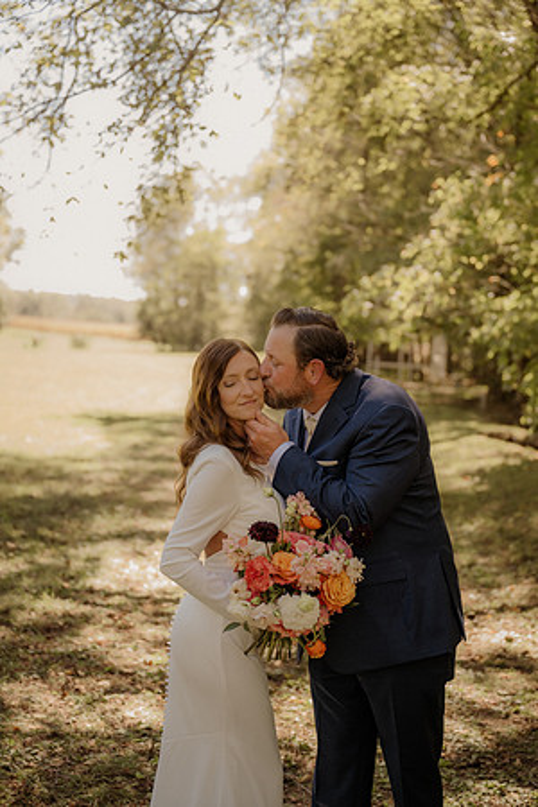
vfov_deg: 37.5
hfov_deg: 25.5
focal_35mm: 53
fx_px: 1188
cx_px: 269
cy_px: 404
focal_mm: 53
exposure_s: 1/500
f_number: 2.8
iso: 400
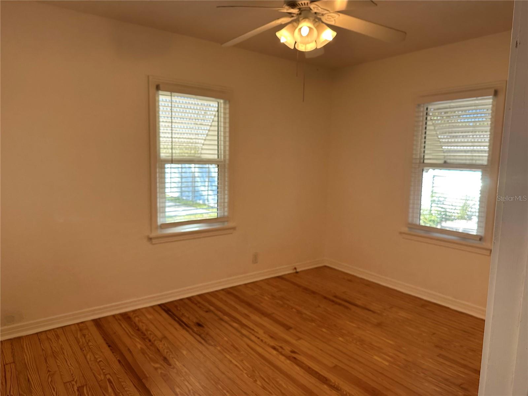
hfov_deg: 71.6
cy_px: 198
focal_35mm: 24
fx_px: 366
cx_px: 264
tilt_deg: -6.4
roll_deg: -0.8
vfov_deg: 56.8
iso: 125
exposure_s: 1/121
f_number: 1.78
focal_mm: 6.86
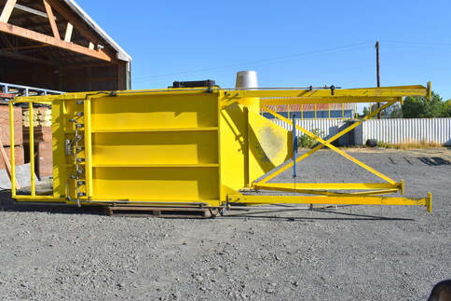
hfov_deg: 57.9
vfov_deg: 40.5
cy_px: 148
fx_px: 407
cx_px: 219
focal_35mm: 33
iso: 100
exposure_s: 1/320
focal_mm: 21
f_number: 9
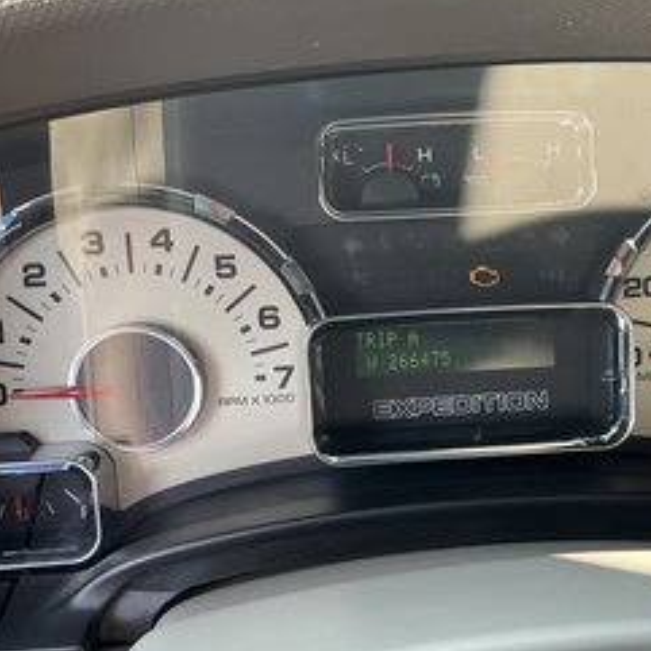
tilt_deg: -29.4
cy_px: 373
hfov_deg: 40.7
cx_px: 405
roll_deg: +0.8
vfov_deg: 40.8
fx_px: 872
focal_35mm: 41
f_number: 1.8
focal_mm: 3
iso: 32
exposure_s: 1/122
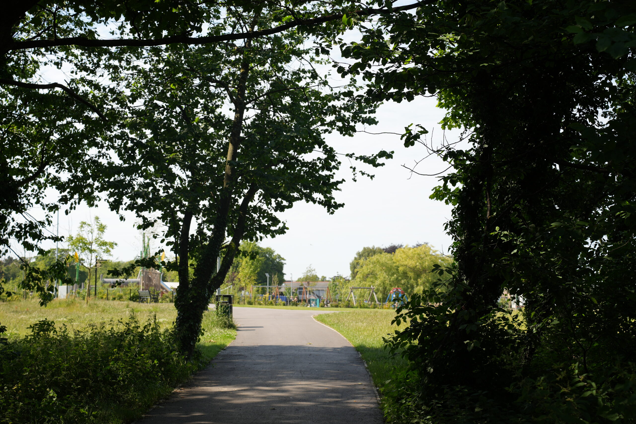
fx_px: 1007
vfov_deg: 23.8
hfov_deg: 35.1
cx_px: 318
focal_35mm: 57
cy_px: 212
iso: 100
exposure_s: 1/400
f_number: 4.5
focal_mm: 57
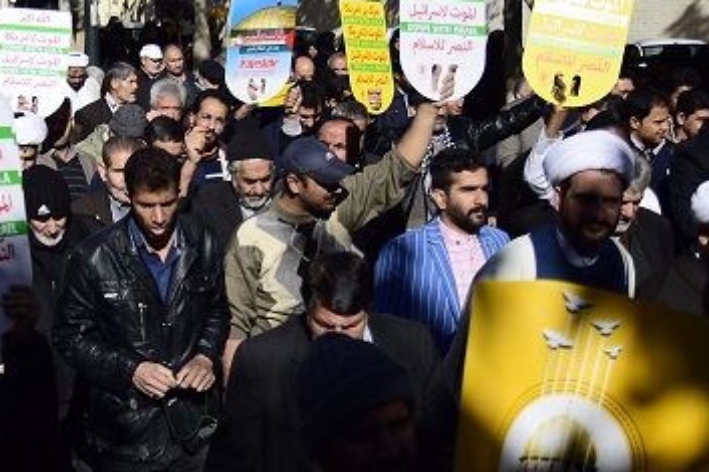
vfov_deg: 15.8
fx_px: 1694
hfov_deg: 22.9
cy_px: 173
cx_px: 32
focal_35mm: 86
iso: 100
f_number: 2.8
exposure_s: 1/3200
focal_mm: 27
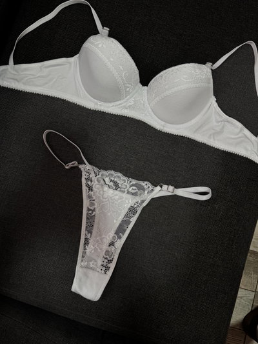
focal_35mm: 24
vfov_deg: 71.6
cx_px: 129
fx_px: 238
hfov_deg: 56.8
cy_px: 172
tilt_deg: -83.6
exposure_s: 1/121
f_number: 1.78
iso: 100
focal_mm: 6.76
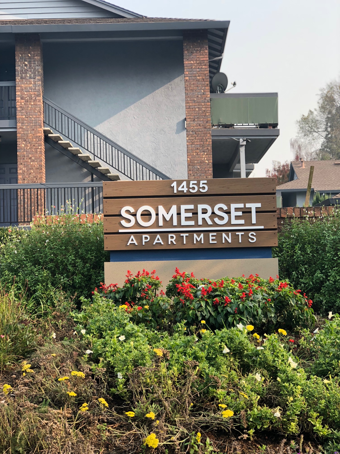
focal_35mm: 57
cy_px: 227
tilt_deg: +4.7
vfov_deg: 33.8
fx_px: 746
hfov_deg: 25.7
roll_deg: +1.3
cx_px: 170
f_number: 2.8
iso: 20
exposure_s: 1/137
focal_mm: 6.6
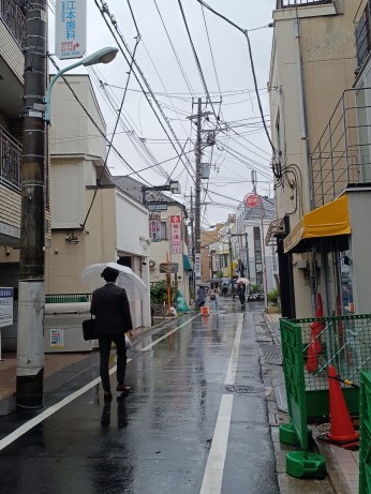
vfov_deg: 46.7
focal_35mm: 40
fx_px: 571
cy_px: 213
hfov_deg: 35.9
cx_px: 168
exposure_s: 1/100
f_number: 1.65
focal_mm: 6.14
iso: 54
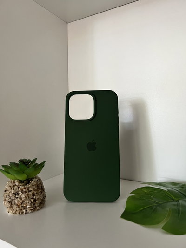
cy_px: 124
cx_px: 93
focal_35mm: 26
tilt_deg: -2.4
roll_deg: +2.0
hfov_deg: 53.1
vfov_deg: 67.3
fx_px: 186
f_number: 1.5
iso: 320
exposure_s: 1/60
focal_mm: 5.7
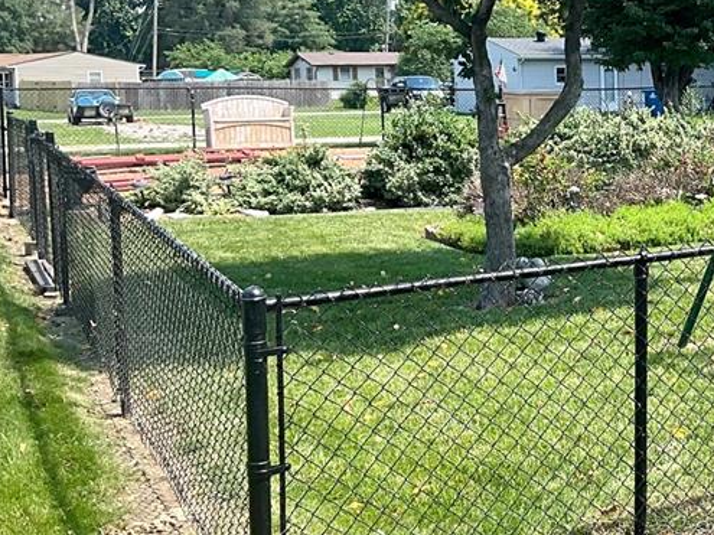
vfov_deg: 24.3
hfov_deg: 30.4
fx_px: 1237
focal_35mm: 60
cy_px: 192
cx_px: 681
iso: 25
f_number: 1.8
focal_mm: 3
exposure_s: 1/635
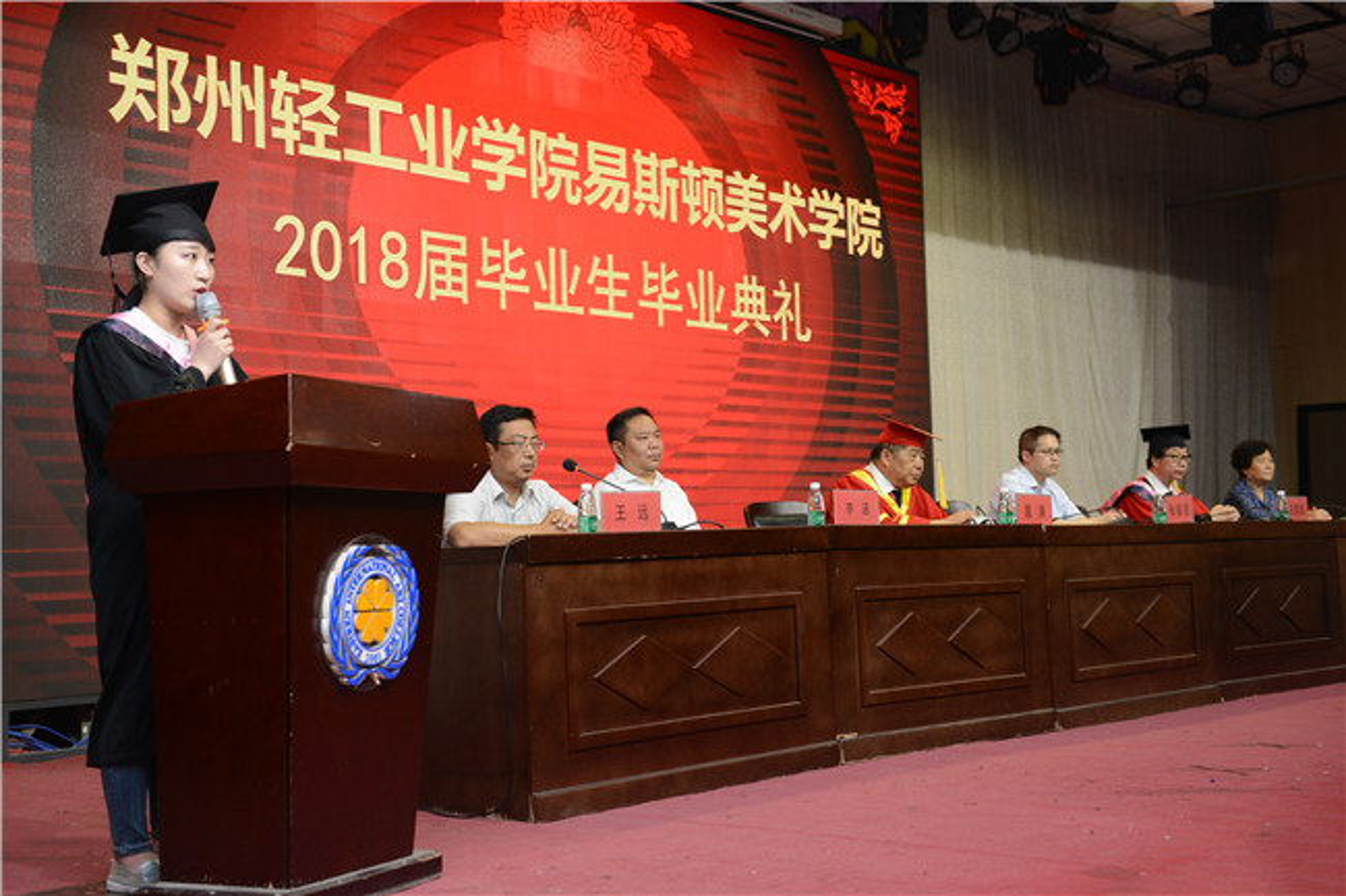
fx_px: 1794
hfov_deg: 41.1
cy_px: 448
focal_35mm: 48
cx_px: 673
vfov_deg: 28.1
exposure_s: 1/250
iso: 1000
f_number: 3.5
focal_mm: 48
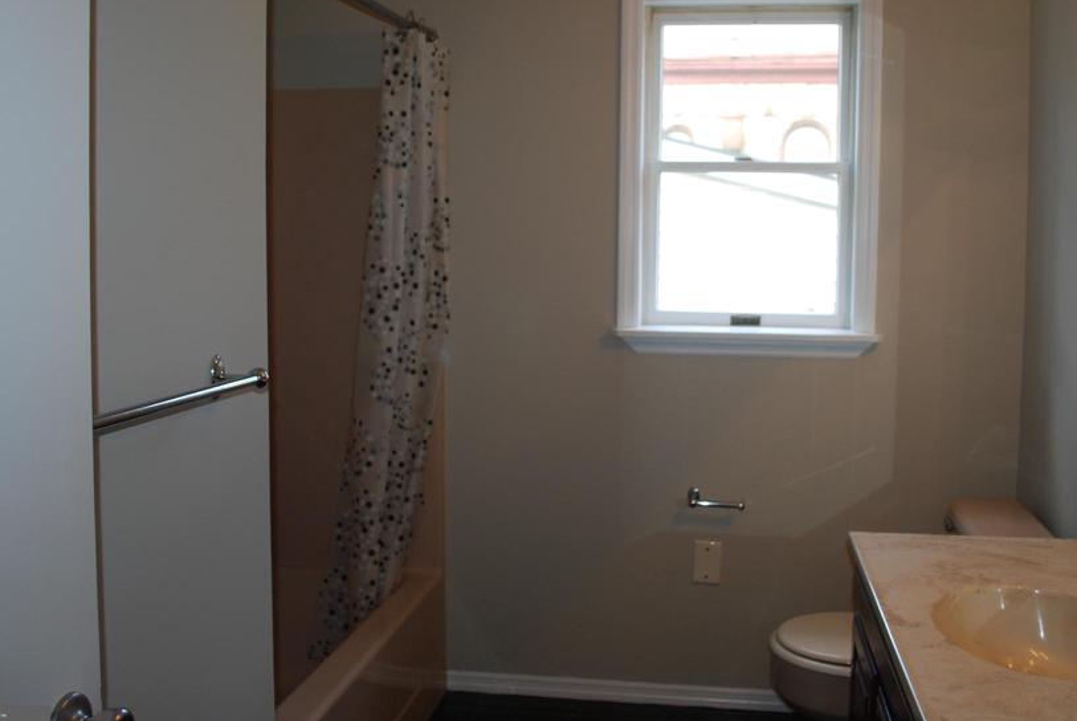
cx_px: 582
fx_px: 1018
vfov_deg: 38.9
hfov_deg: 55.7
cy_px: 300
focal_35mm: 34
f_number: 3.5
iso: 200
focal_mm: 18
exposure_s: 1/60
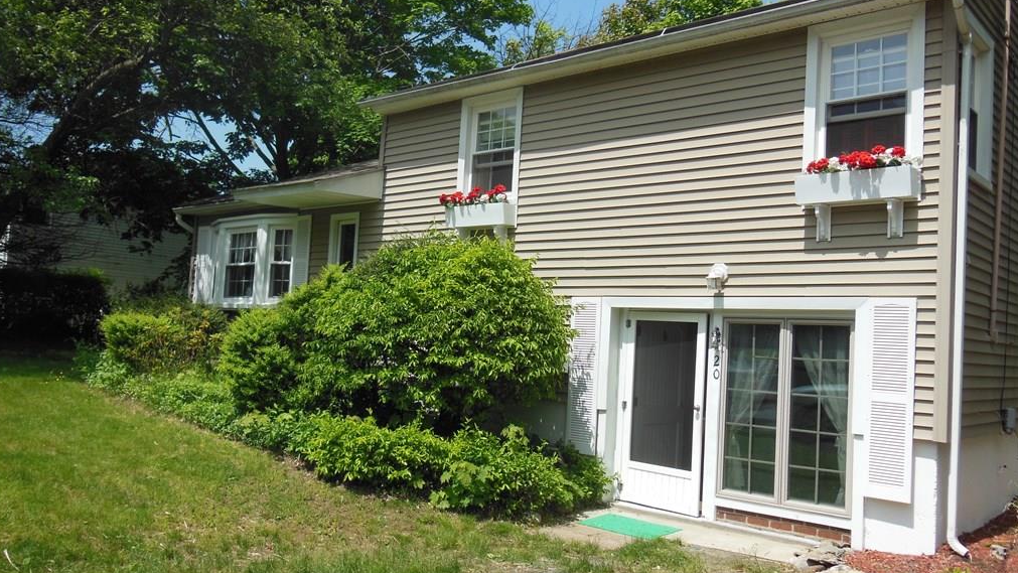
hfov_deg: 61.0
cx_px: 506
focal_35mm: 32
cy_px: 293
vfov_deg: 36.7
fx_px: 864
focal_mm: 5.2
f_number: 7.4
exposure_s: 1/1000
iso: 125
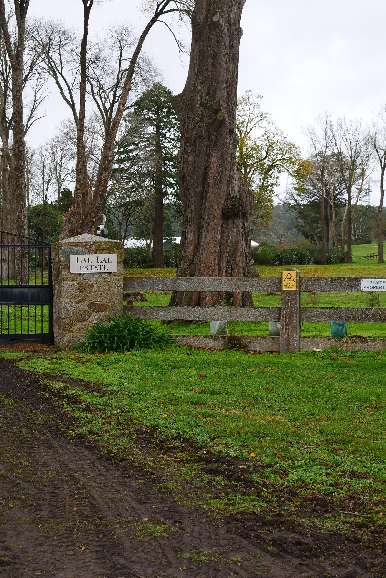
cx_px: 102
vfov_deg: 33.9
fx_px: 949
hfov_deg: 22.8
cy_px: 290
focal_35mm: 59
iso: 320
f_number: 3.5
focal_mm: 21
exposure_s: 1/400
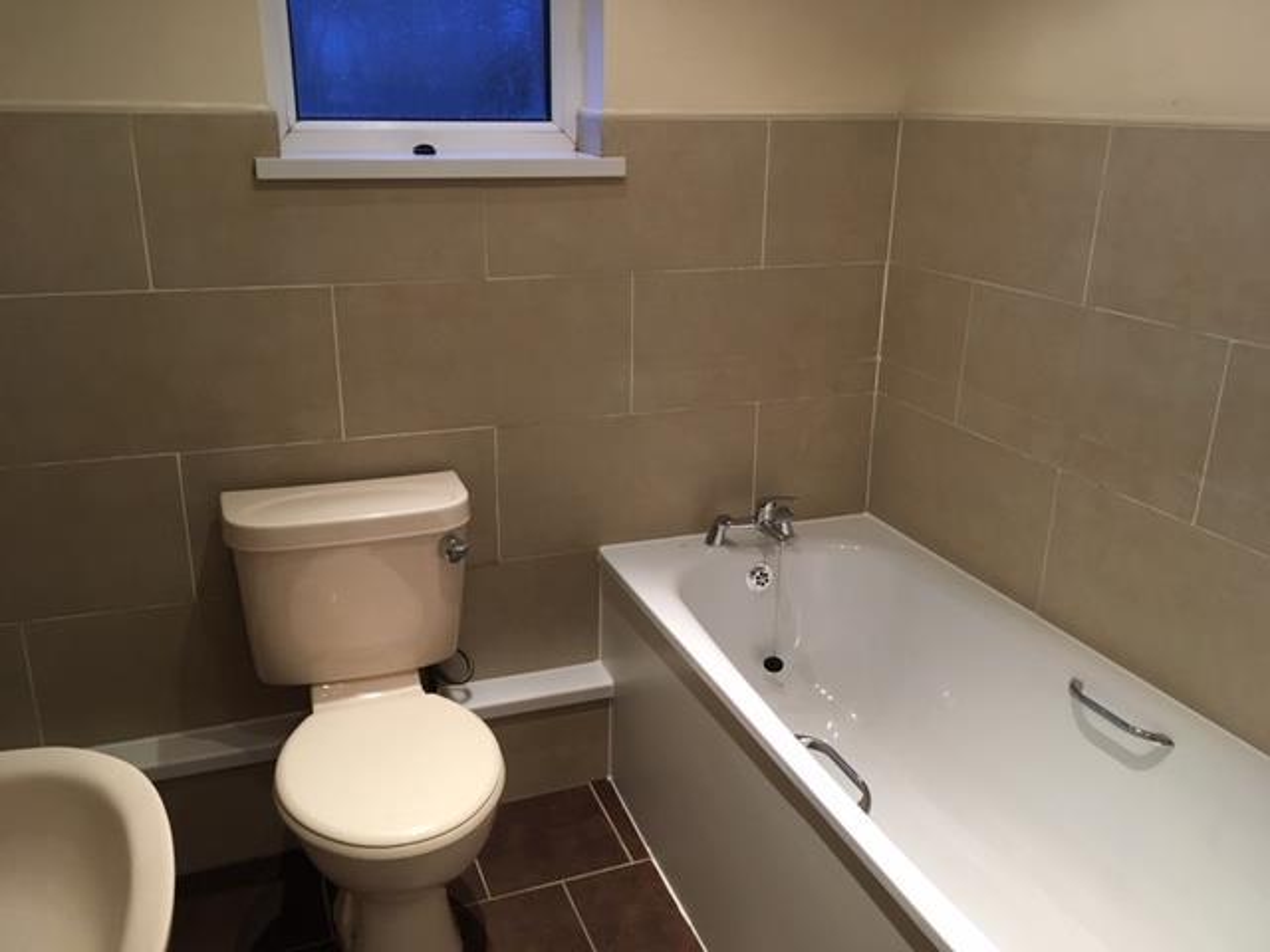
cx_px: 635
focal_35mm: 29
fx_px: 1064
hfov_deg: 61.7
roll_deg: -1.1
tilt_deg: -18.3
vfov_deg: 48.2
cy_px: 476
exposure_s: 1/33
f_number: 2.2
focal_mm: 4.15
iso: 160
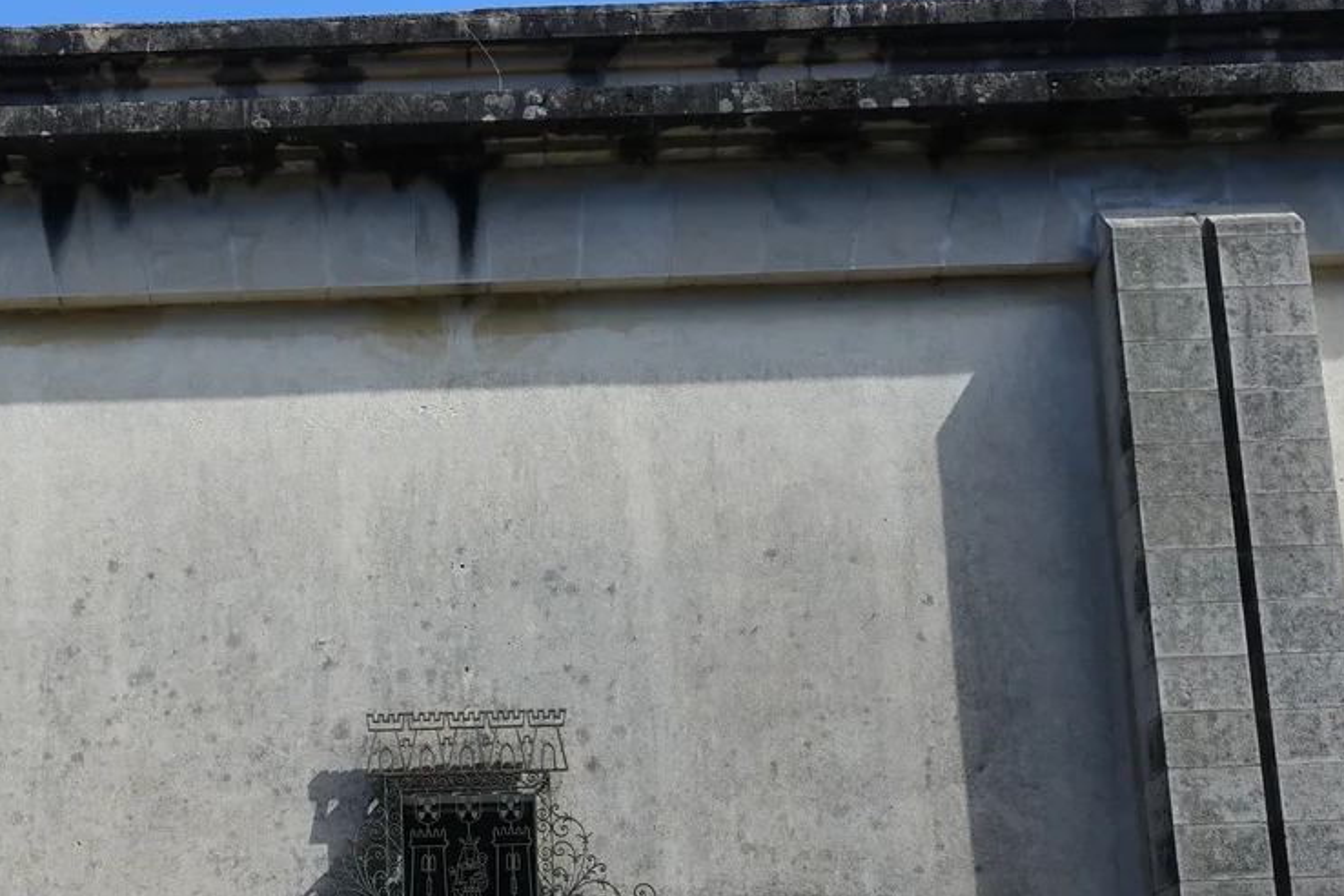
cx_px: 421
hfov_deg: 37.7
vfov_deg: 25.0
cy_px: 850
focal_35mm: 52
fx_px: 1941
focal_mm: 8.8
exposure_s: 1/320
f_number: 5.6
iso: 125
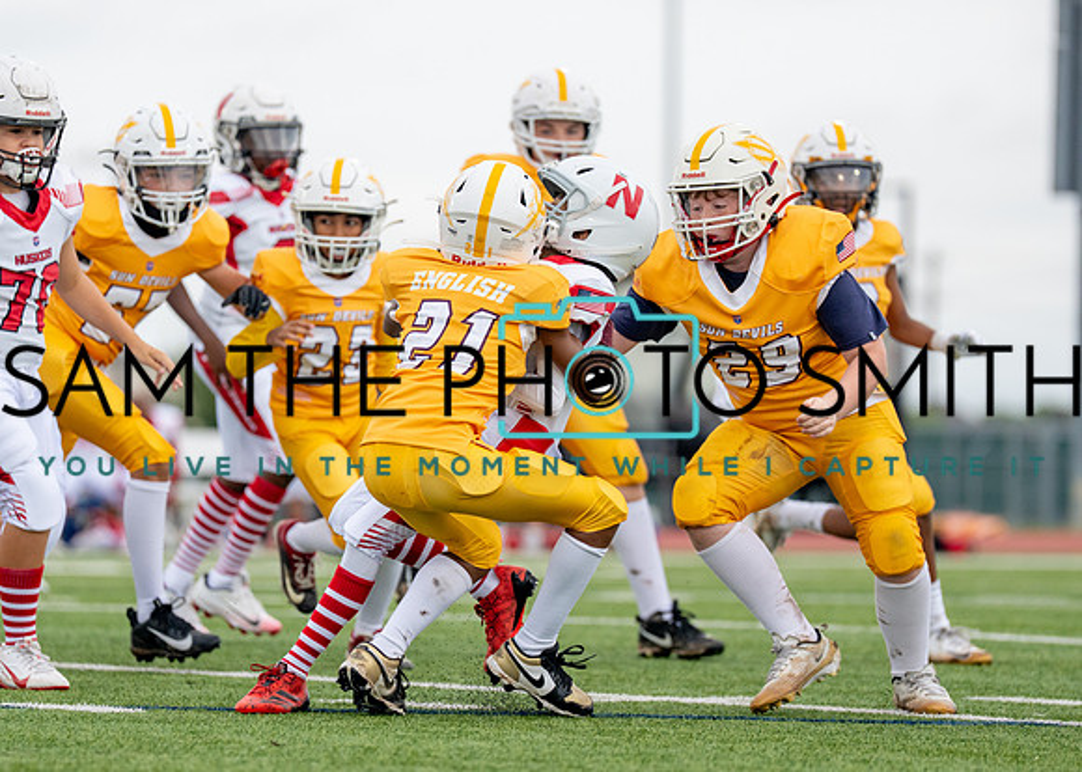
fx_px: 9907
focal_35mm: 322
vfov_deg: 4.5
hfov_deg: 6.3
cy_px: 400
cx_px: 499
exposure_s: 1/2000
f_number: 2.8
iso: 500
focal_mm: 200
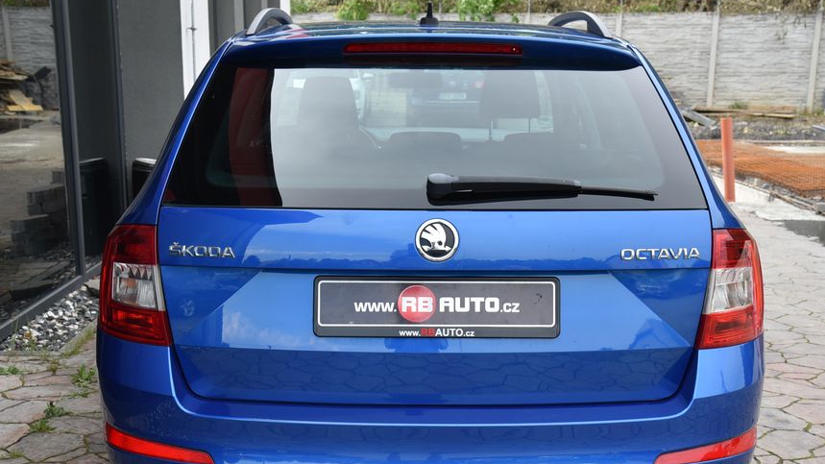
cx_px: 415
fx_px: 1203
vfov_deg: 21.8
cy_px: 288
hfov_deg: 37.9
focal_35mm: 55
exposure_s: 1/250
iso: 500
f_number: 8
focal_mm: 44
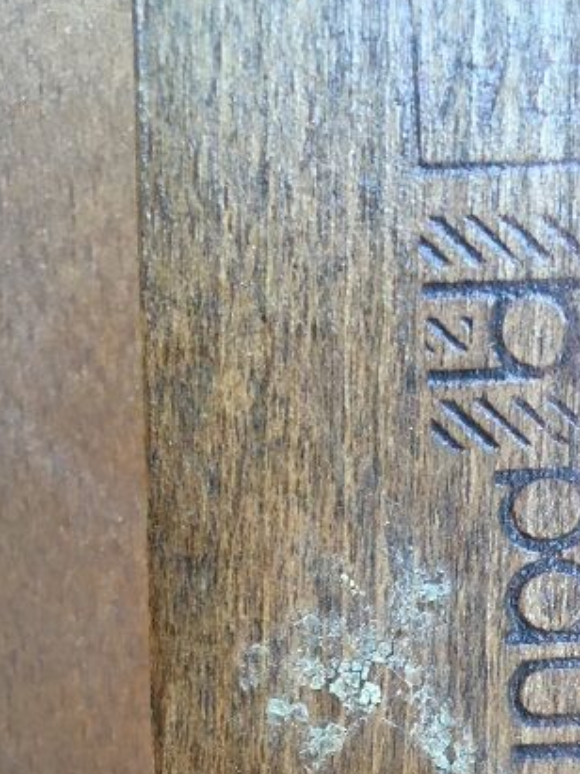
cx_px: 553
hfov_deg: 24.7
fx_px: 1274
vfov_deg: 32.4
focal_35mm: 57
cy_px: 673
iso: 125
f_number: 2.2
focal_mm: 4.15
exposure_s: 1/33
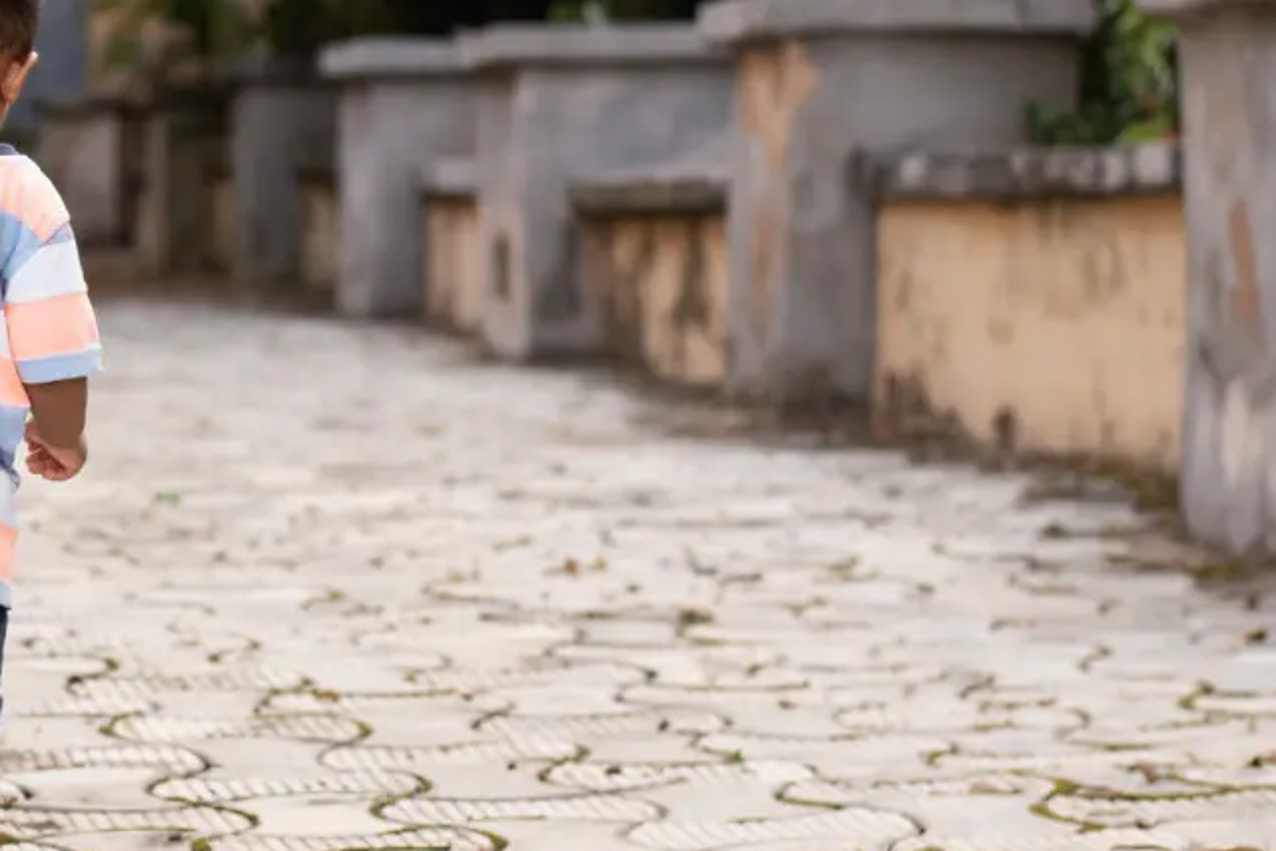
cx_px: 28
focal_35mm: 150
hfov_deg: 13.5
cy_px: 258
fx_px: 5318
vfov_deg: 9.1
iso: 400
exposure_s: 1/200
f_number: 3.5
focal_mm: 50
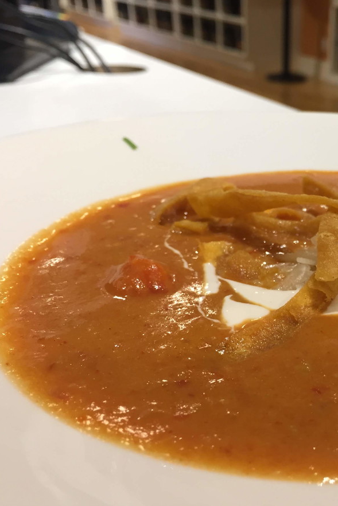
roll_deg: -3.5
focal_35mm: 41
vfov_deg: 47.4
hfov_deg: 30.9
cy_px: 254
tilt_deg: -25.1
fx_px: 577
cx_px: 315
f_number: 2.2
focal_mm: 4.15
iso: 64
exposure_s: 1/30
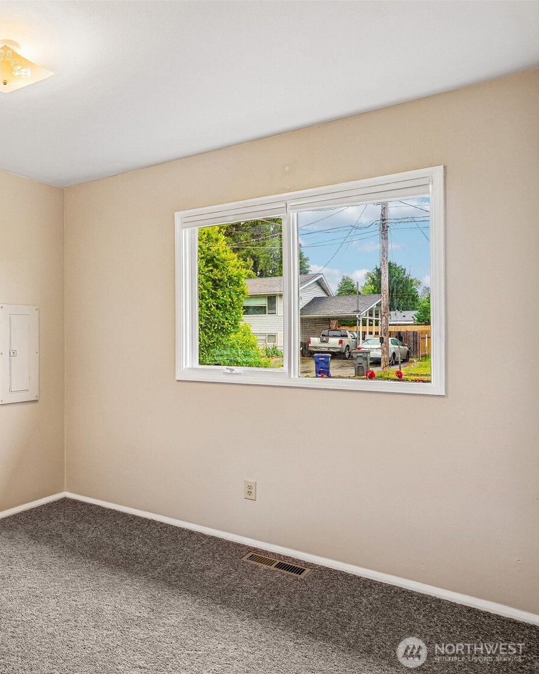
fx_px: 479
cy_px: 337
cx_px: 36
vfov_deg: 70.3
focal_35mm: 24
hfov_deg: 50.7
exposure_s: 1/10
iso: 400
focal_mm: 17
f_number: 8
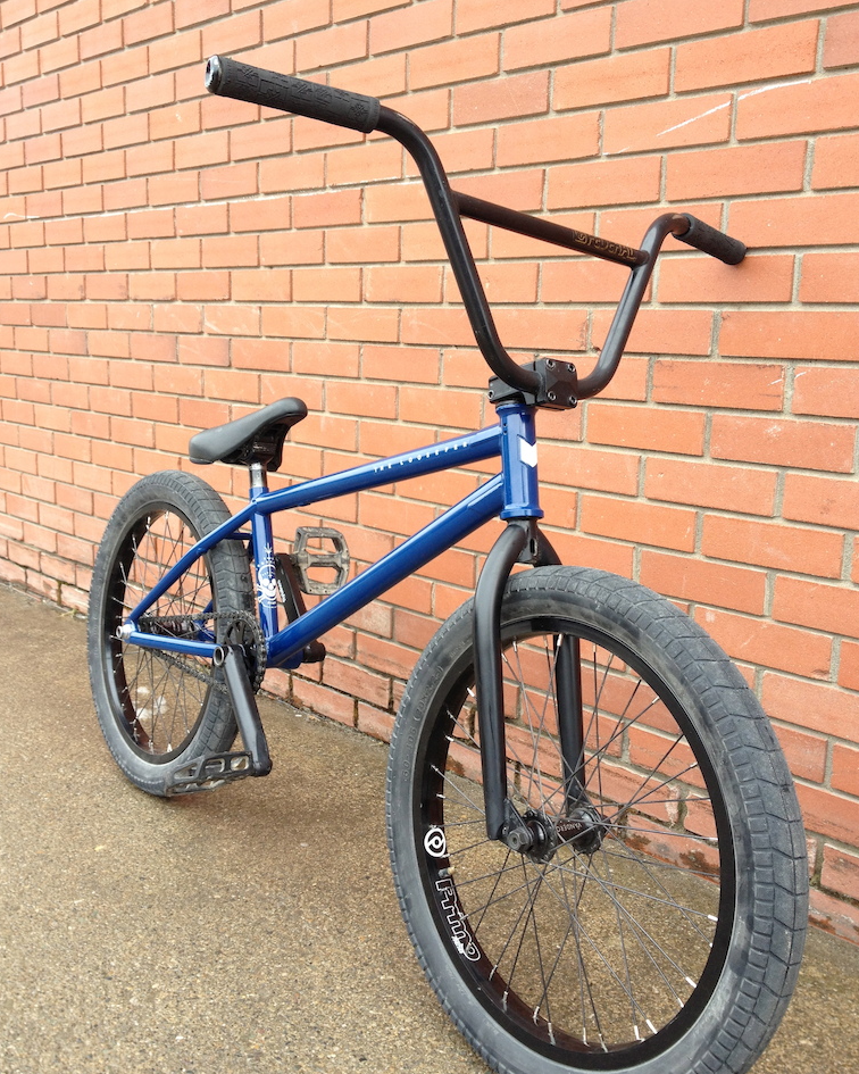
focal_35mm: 37
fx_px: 1176
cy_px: 544
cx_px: 428
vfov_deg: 49.1
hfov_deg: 40.1
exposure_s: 1/220
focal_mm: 4.28
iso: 64
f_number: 2.4
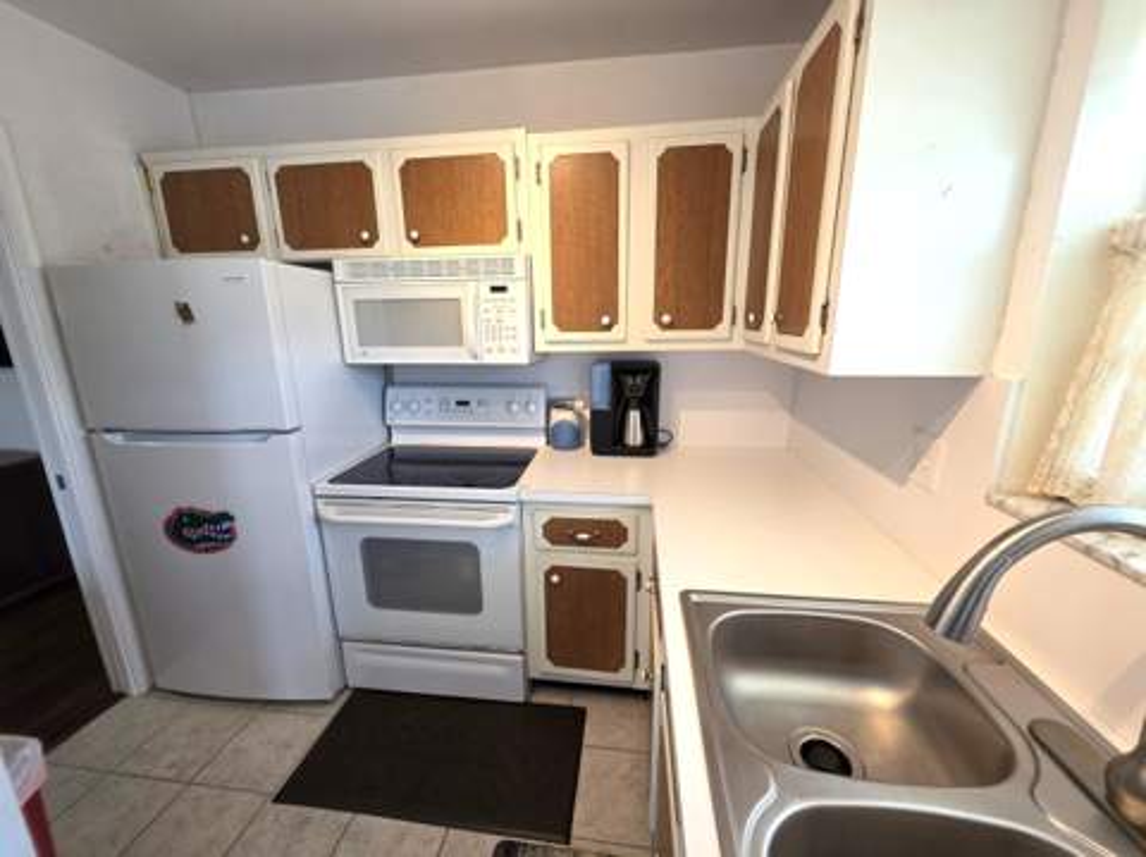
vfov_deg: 89.8
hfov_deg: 106.2
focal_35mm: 13
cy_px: 428
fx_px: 430
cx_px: 573
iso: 125
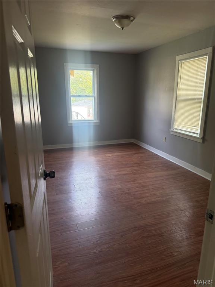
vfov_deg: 71.6
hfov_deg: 56.8
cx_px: 108
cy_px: 144
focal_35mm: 24
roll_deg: +0.0
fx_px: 199
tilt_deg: -13.0
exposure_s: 1/139
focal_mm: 6.76
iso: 200
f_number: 1.78
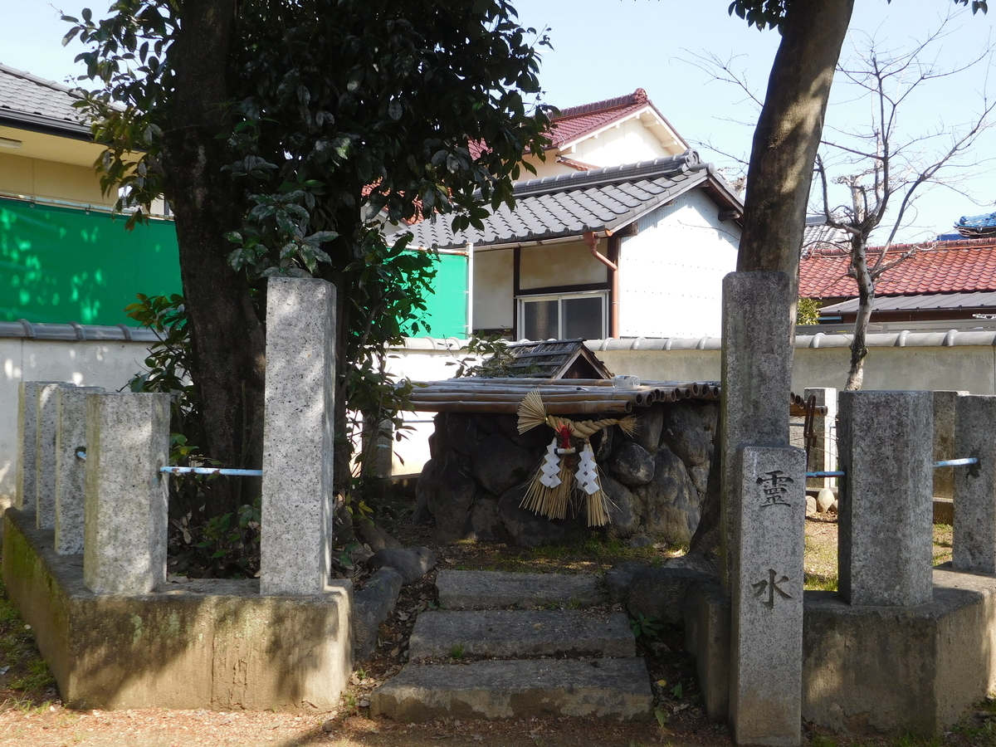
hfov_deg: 52.6
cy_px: 374
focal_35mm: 35
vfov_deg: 40.7
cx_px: 498
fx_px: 1007
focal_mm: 6.2
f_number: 3.8
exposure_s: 1/400
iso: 125
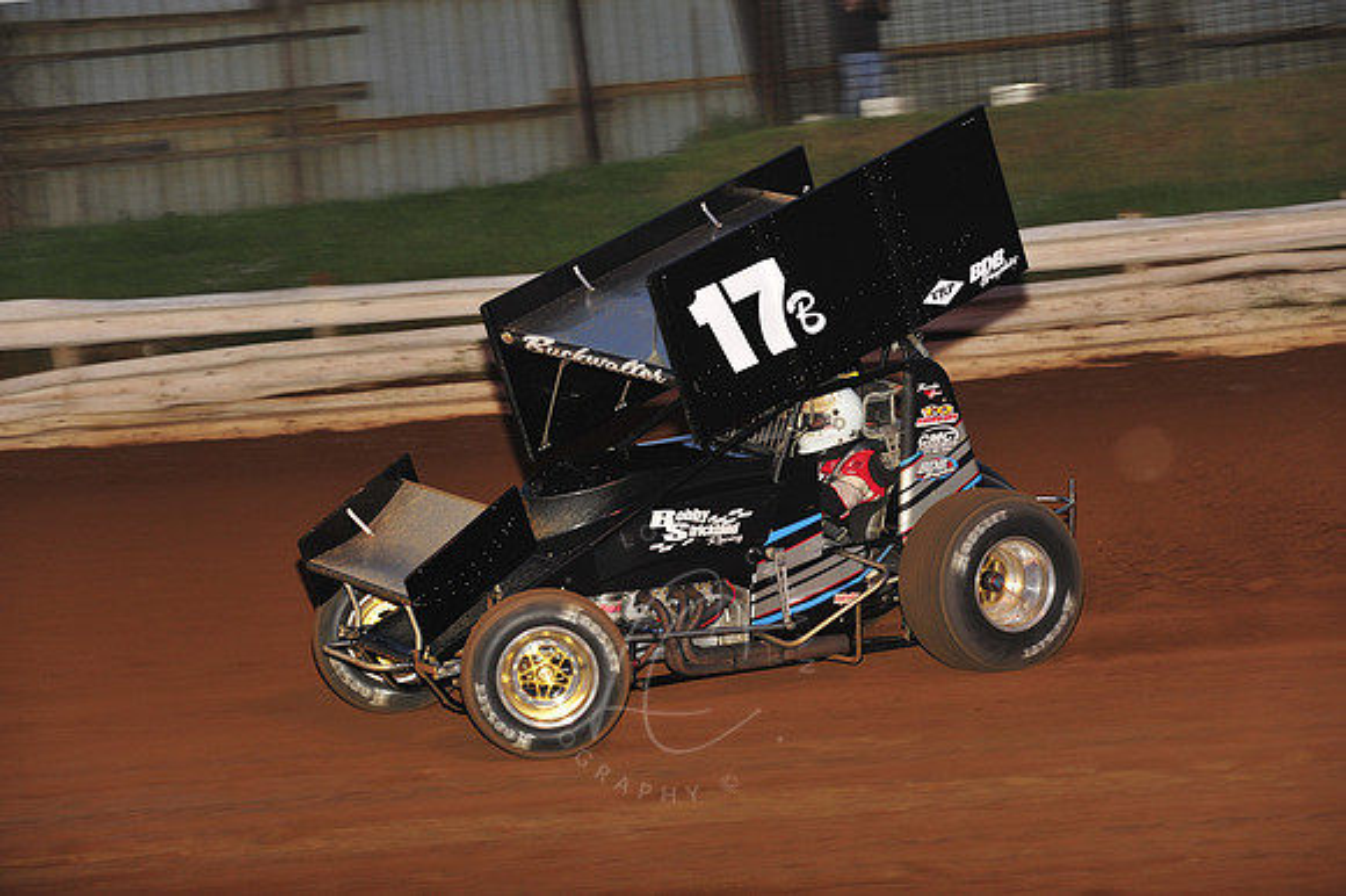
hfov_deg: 16.4
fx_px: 4671
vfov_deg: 11.0
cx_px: 673
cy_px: 448
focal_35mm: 125
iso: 800
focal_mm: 125
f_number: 6.3
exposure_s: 1/320
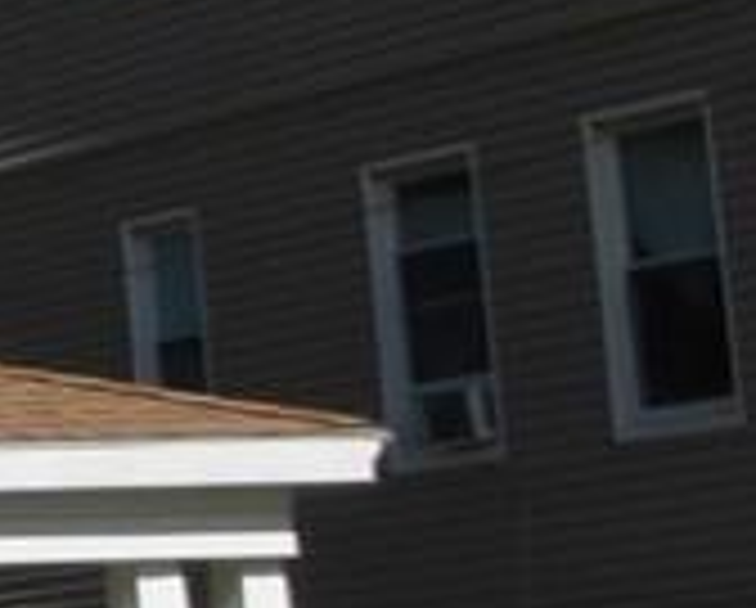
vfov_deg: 7.4
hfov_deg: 8.1
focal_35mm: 208
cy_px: -54
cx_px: -1377
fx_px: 4662
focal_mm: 6.1
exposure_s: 1/2000
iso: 100
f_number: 4.5
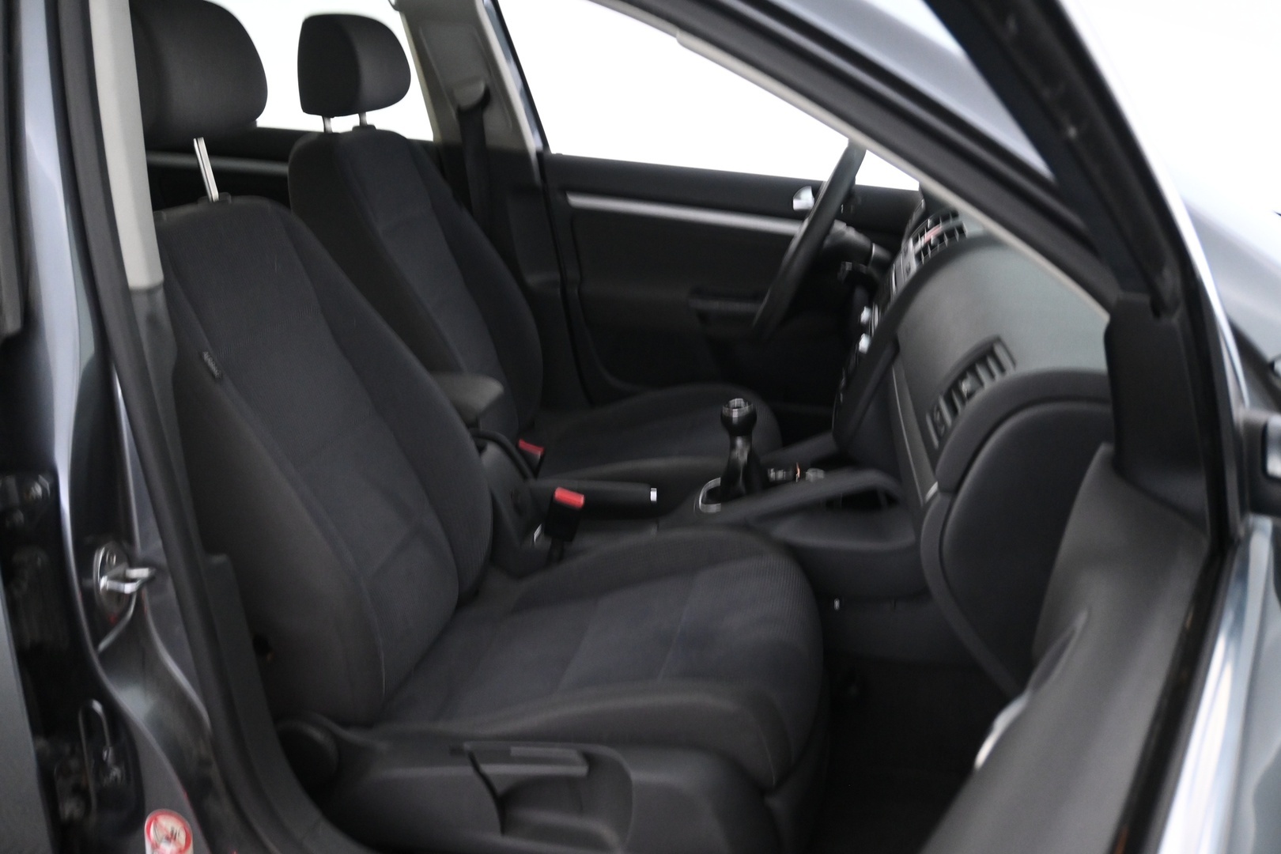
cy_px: 427
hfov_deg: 56.1
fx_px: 1201
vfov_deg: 39.1
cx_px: 640
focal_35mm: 34
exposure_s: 1/40
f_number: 4
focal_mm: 22.5
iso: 2500
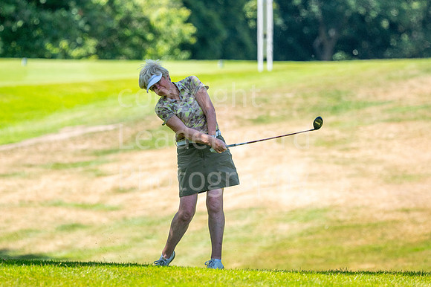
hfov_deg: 4.6
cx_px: 216
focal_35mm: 450
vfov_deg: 3.1
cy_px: 144
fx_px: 5384
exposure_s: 1/1600
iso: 320
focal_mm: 300
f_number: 5
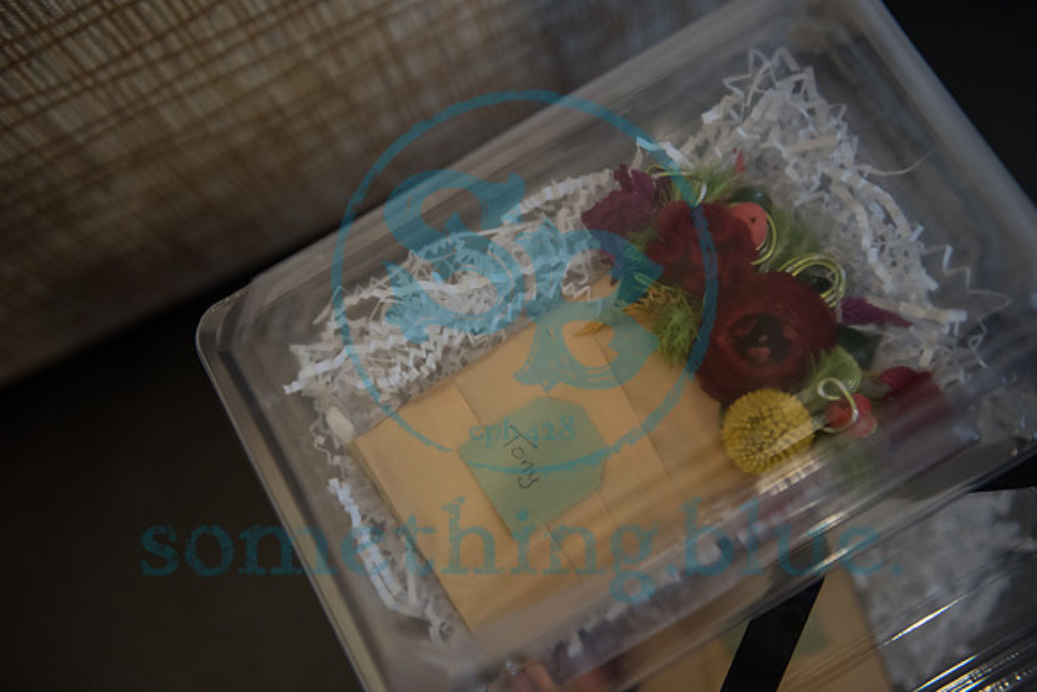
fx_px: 1268
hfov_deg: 44.5
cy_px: 346
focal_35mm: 44
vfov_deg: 30.5
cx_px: 518
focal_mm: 44
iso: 1600
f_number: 2.8
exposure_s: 1/160
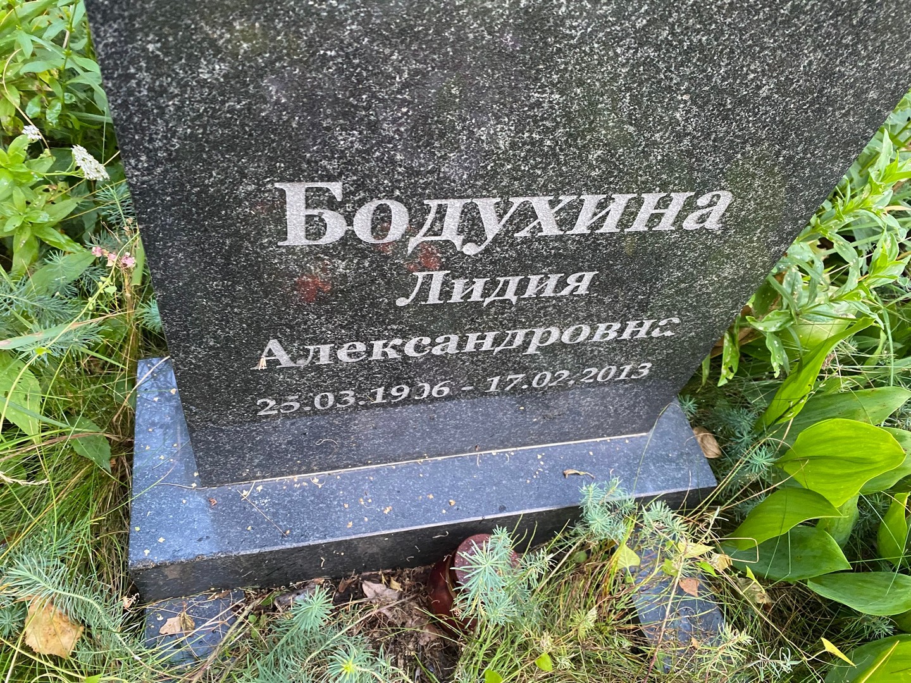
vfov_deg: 53.1
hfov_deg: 67.3
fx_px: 684
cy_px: 342
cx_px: 456
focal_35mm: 26
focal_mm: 4.25
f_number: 1.8
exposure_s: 1/60
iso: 320
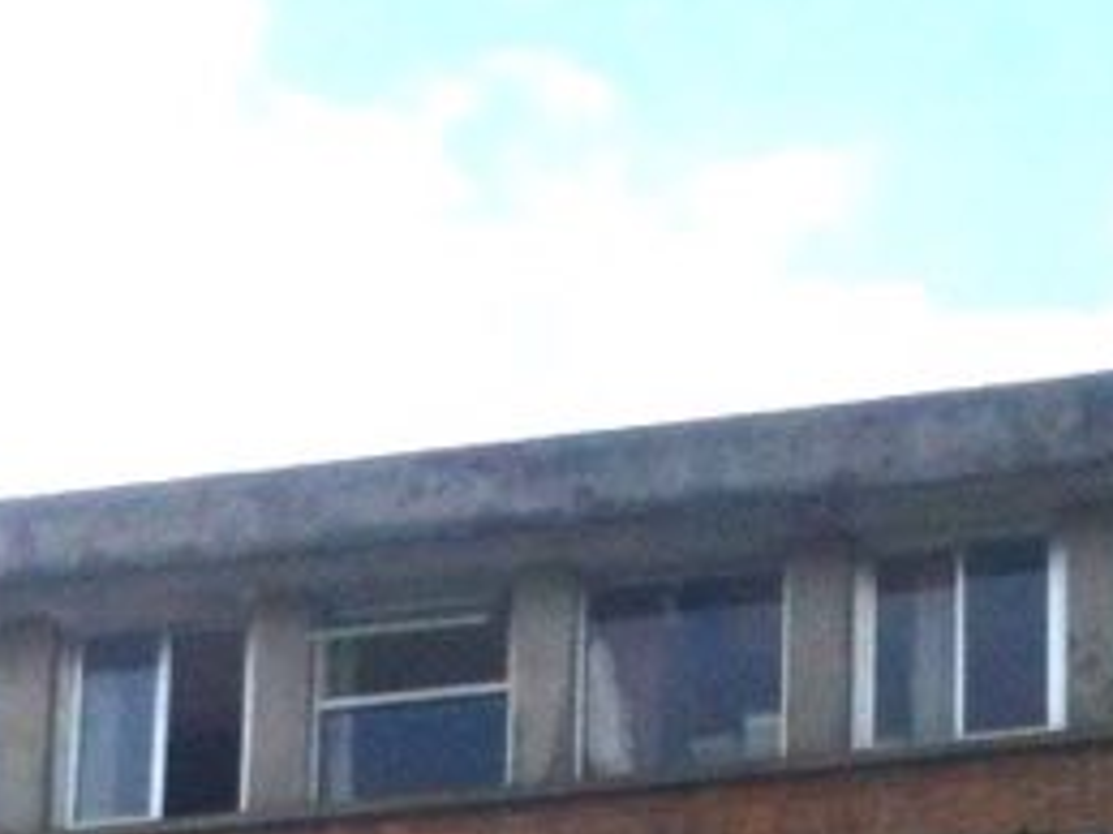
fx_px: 6074
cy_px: 1389
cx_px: 425
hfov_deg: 10.5
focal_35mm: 189
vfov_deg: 7.7
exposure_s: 1/1081
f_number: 2.8
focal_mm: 3.85
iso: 64
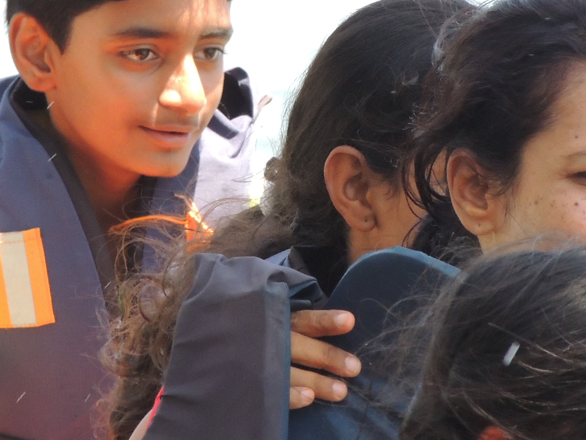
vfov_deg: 1.3
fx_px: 19094
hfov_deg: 1.8
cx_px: 277
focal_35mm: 1128
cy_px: 67
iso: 560
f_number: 4.9
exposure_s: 1/400
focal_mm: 89.1
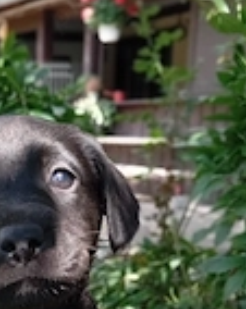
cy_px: 339
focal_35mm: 77
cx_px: -7
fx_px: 703
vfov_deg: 23.3
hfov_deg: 19.2
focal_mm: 4.22
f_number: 1.8
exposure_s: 1/100
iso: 199
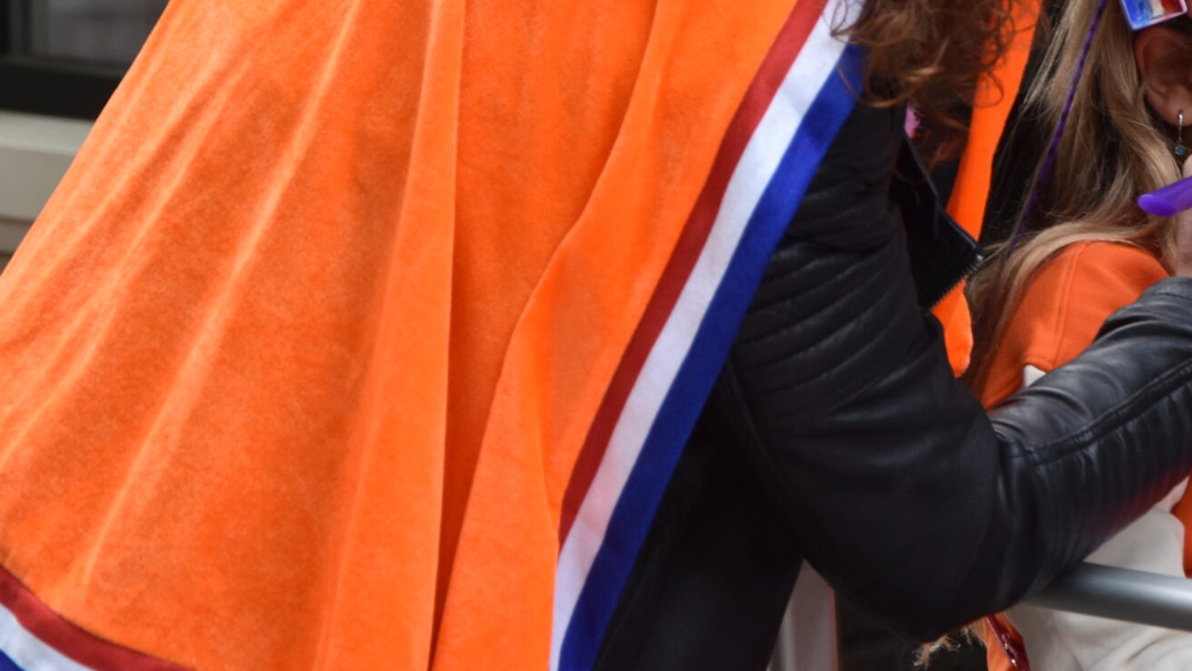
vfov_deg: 4.3
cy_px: 16
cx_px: 1036
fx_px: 8882
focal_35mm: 281
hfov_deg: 7.7
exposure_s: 1/160
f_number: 6.3
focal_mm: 92
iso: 400
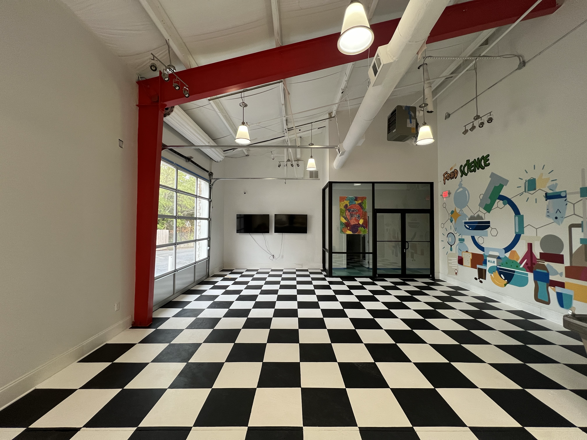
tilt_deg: +0.9
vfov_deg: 89.9
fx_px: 220
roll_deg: +0.0
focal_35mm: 13
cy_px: 220
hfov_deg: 106.2
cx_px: 294
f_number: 1.8
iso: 250
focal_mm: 1.57
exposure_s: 1/120
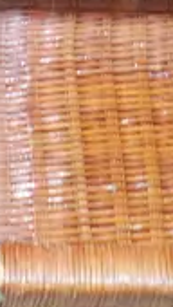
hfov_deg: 6.5
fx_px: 1496
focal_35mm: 184
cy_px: -207
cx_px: -110
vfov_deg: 11.1
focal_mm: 14
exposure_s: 1/60
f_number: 3.5
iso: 1000
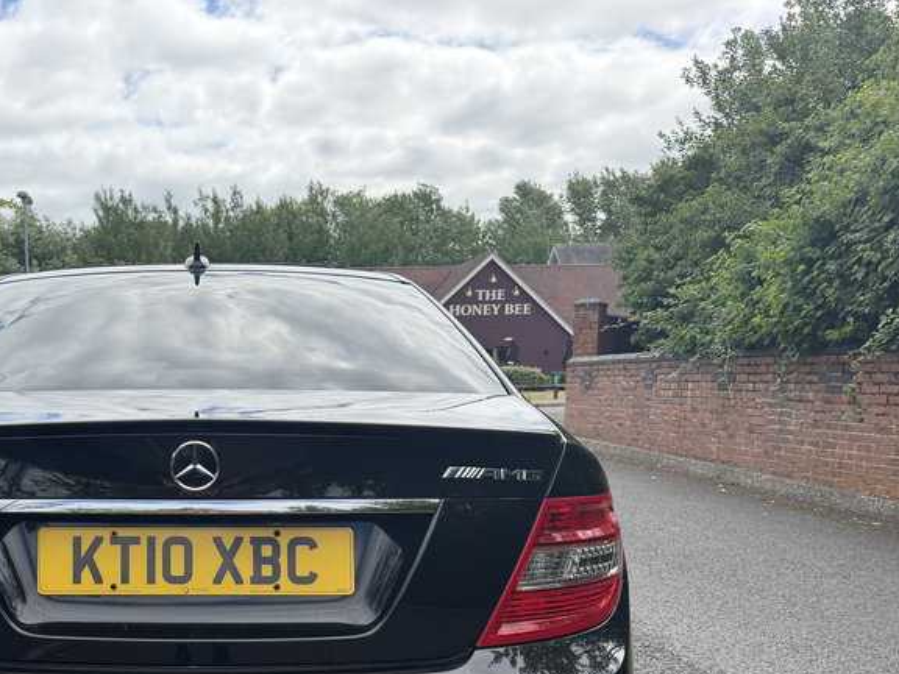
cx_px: 187
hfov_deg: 44.6
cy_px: 534
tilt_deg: -8.0
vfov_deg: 34.9
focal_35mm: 40
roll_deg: +0.3
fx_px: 1039
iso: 100
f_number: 1.78
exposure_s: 1/3759
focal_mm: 6.76
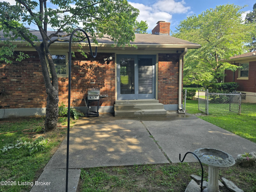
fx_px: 170
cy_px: 96
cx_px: 128
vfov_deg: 58.9
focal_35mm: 23
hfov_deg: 73.9
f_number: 1.8
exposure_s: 1/1925
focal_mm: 5.4
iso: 80
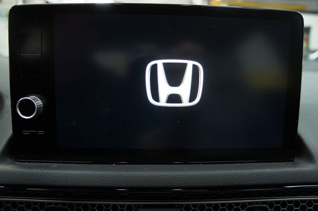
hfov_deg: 67.4
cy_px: 106
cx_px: 159
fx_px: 238
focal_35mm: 27
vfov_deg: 47.9
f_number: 3.5
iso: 1600
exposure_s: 1/80
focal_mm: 18
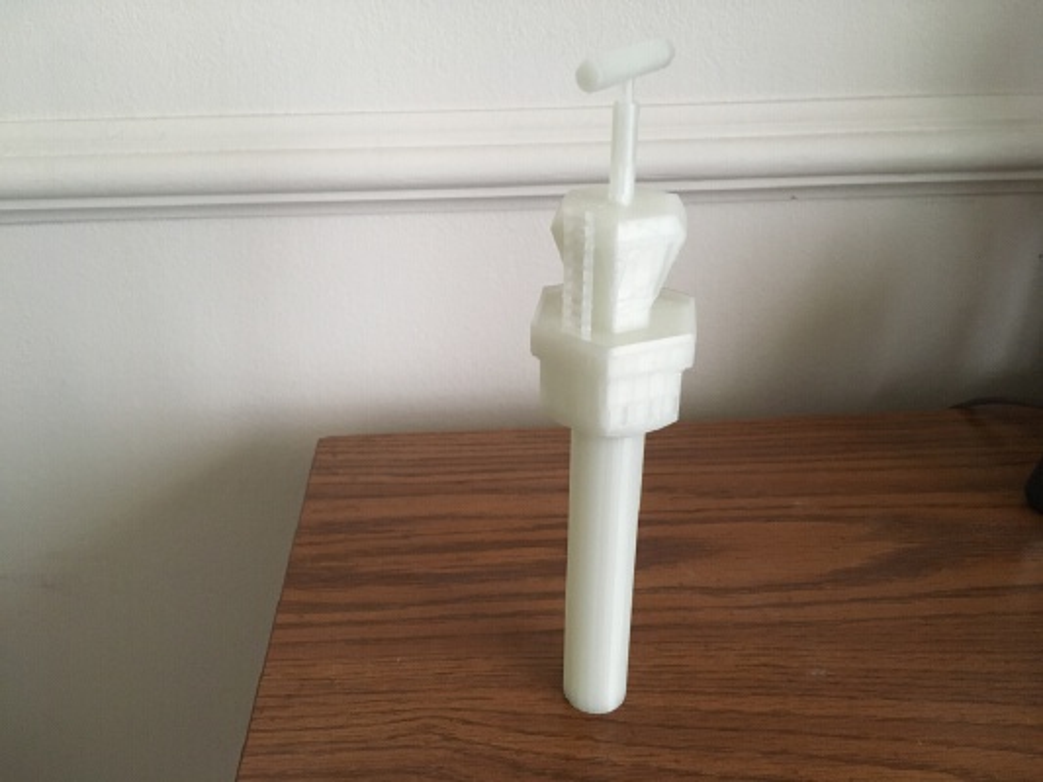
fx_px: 874
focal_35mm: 29
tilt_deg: -31.1
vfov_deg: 48.2
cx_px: 522
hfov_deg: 61.6
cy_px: 391
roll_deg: +1.0
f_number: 2.2
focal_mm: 4.15
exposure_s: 1/30
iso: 160
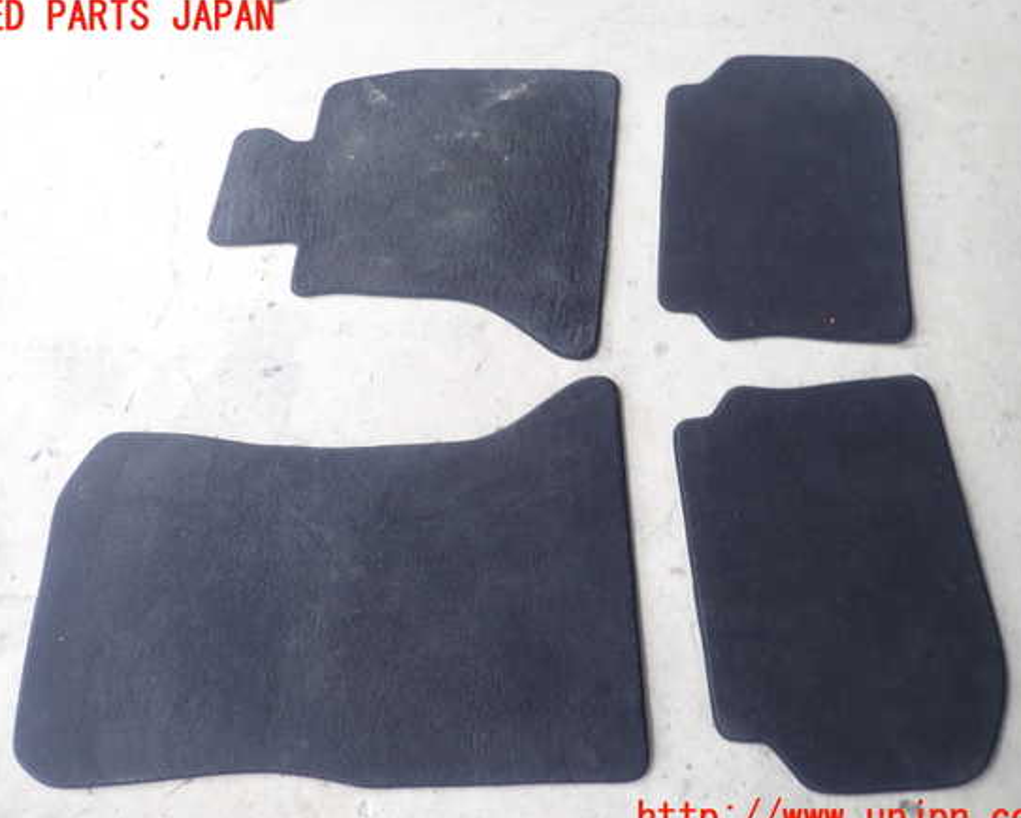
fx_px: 816
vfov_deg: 53.2
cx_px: 497
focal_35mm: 27
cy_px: 418
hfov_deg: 64.0
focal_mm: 4.5
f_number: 2
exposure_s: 1/60
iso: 160
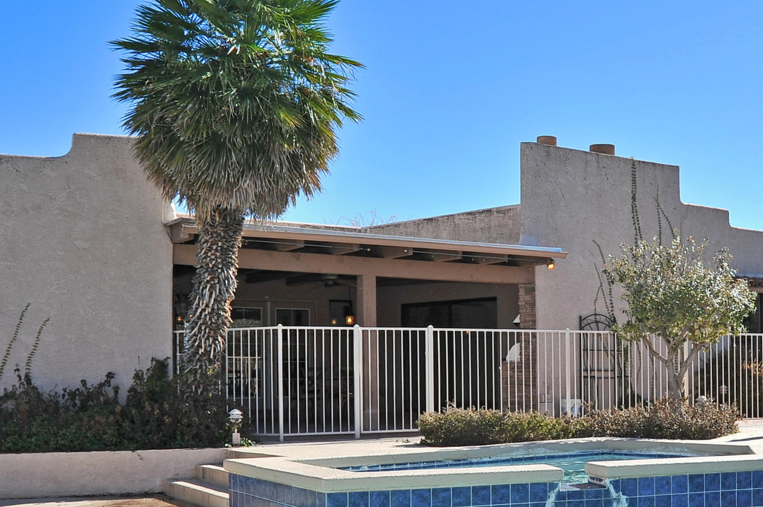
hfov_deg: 41.8
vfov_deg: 29.0
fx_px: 974
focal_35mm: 46
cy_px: 346
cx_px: 551
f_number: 11
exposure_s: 1/320
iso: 320
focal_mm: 21
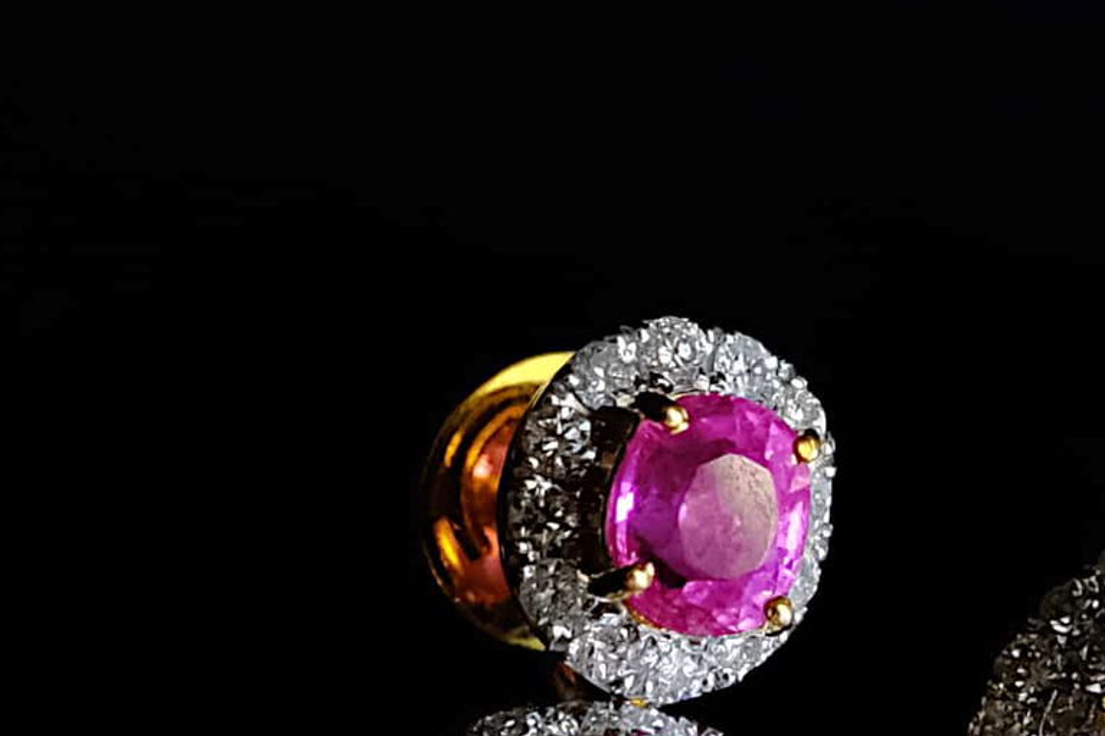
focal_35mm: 48
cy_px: 717
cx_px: 1008
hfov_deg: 38.1
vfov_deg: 26.7
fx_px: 1473
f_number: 5.6
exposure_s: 1/15
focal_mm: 15
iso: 1600
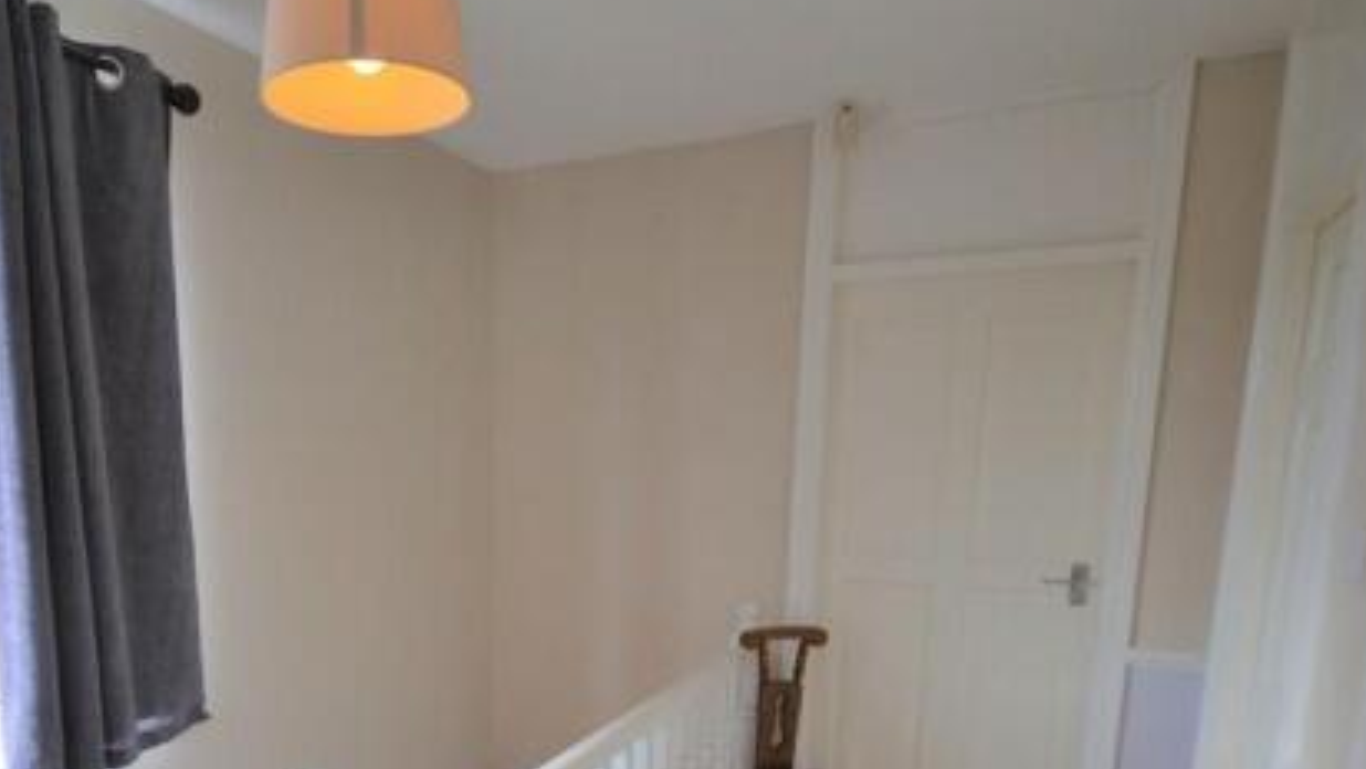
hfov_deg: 72.4
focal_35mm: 25
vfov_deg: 43.8
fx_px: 906
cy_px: 618
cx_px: 486
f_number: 4
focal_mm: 10
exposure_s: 1/60
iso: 640
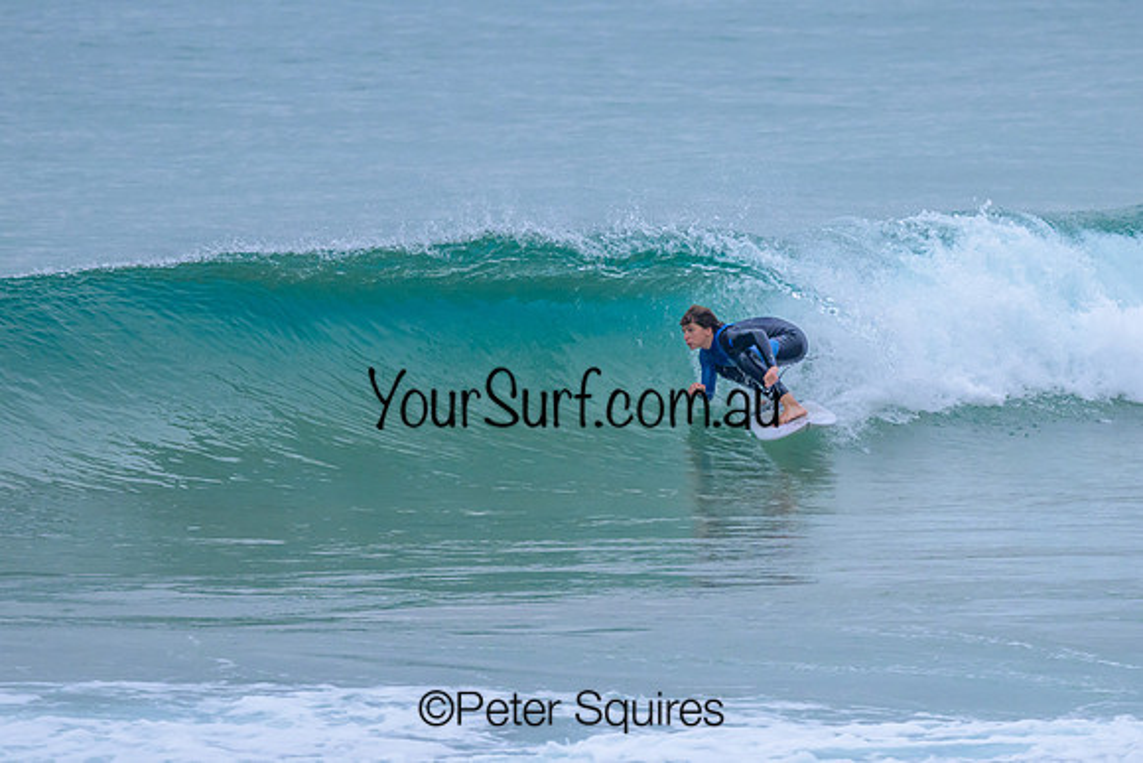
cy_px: 245
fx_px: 34838
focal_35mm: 1097
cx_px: 696
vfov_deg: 1.3
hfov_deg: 1.9
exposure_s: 1/1600
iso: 2200
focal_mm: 800
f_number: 6.3
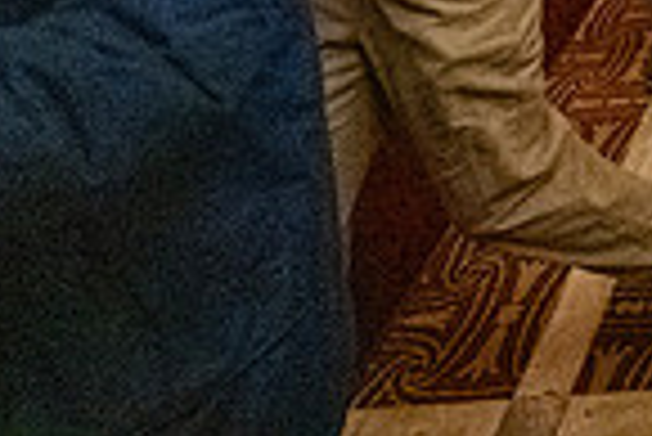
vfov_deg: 17.5
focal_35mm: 56
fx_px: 1015
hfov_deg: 25.2
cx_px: 1021
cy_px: -429
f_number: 4
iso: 16000
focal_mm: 14
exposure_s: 1/400
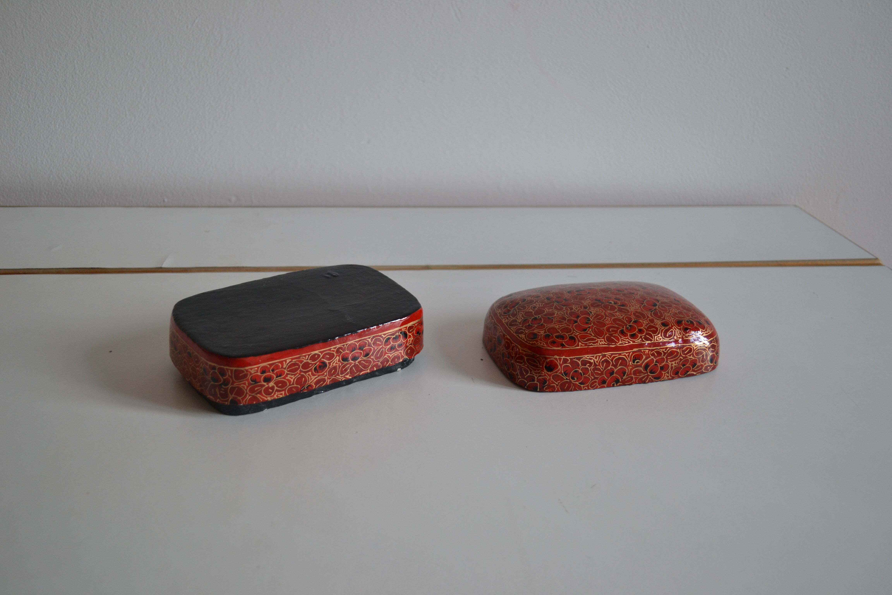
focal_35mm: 36
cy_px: 298
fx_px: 892
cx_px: 446
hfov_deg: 53.1
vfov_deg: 36.9
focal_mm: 24
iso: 400
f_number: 4
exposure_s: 1/50
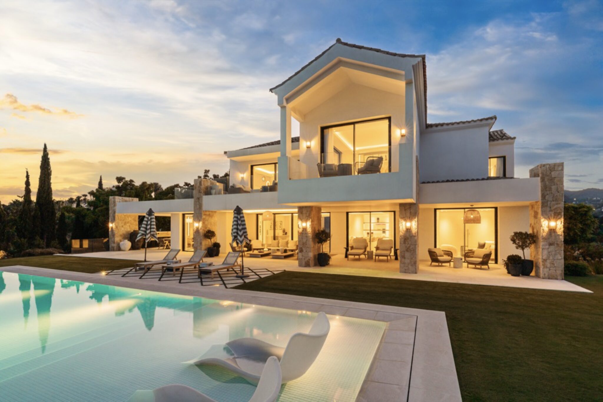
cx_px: 302
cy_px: 201
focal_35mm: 16
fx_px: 268
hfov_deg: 96.7
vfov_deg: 73.8
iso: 200
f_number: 9
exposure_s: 1/5
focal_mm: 16
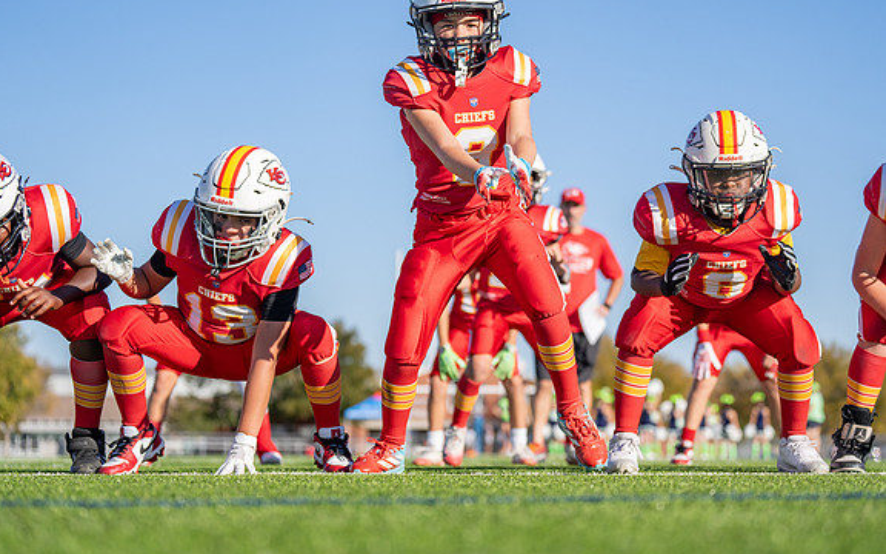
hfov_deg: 25.2
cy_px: 263
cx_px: 474
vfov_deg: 15.9
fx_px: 1980
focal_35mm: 82
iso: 200
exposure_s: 1/4000
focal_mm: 70
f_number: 2.8
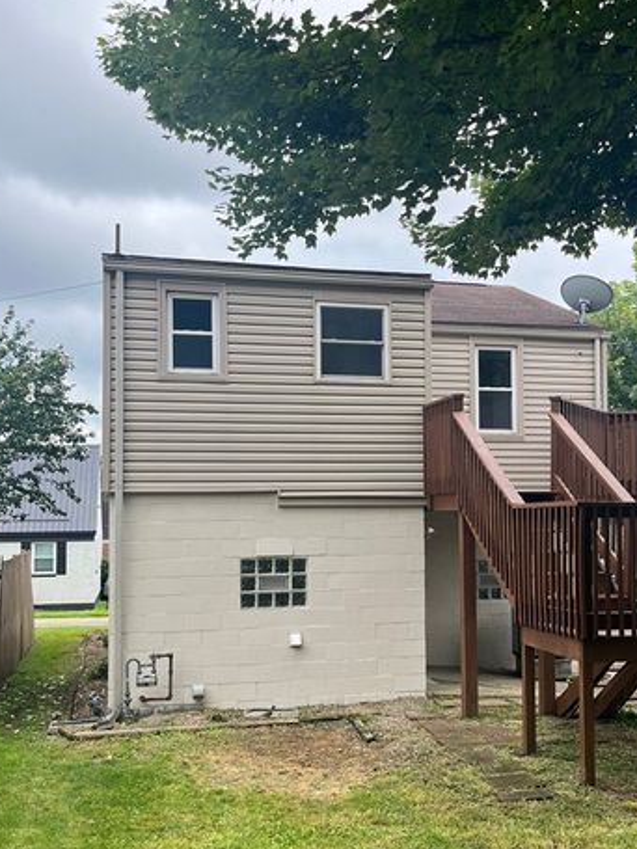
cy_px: 461
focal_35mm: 38
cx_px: 378
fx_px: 932
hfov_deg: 37.6
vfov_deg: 48.9
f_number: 1.6
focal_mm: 5.1
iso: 50
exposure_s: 1/504
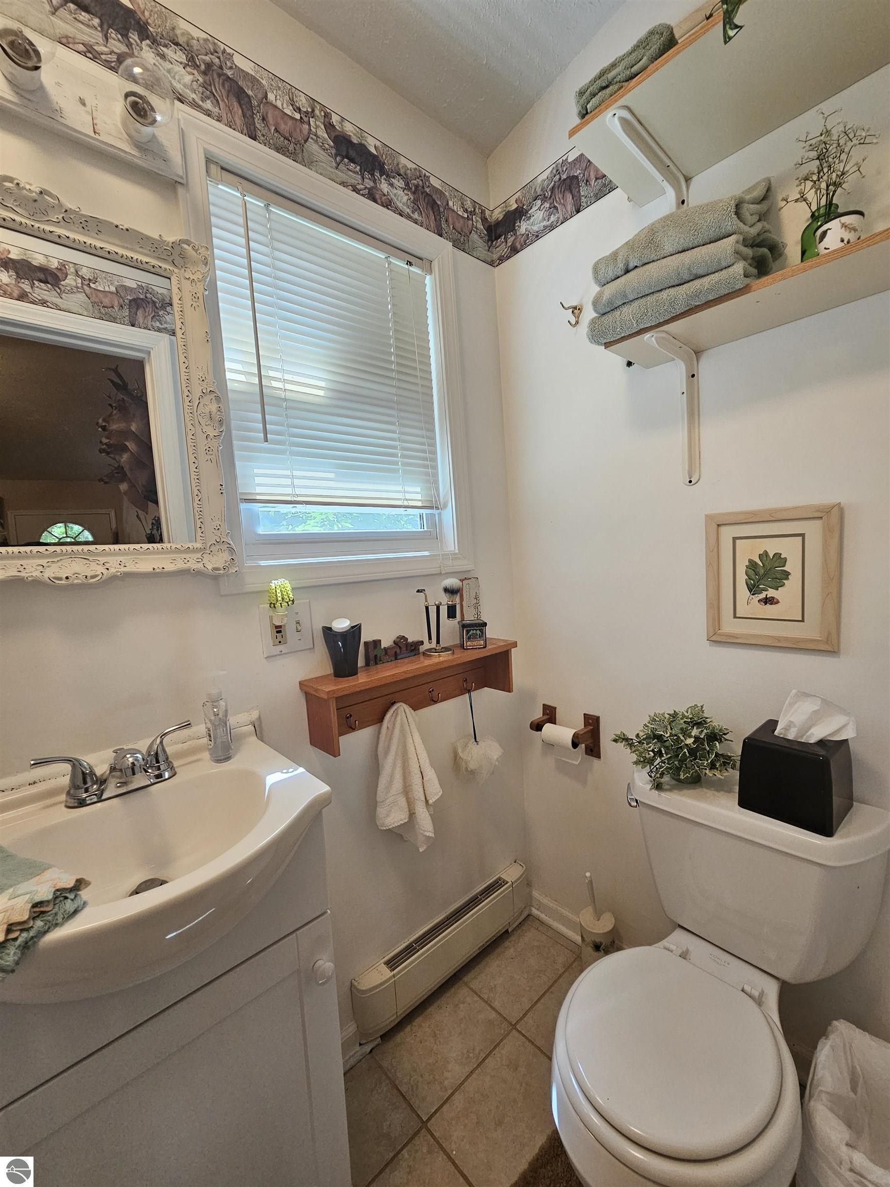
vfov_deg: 106.2
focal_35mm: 13
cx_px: 445
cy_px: 594
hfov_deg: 89.9
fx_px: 446
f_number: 2.2
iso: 200
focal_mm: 2.2
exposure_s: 1/60
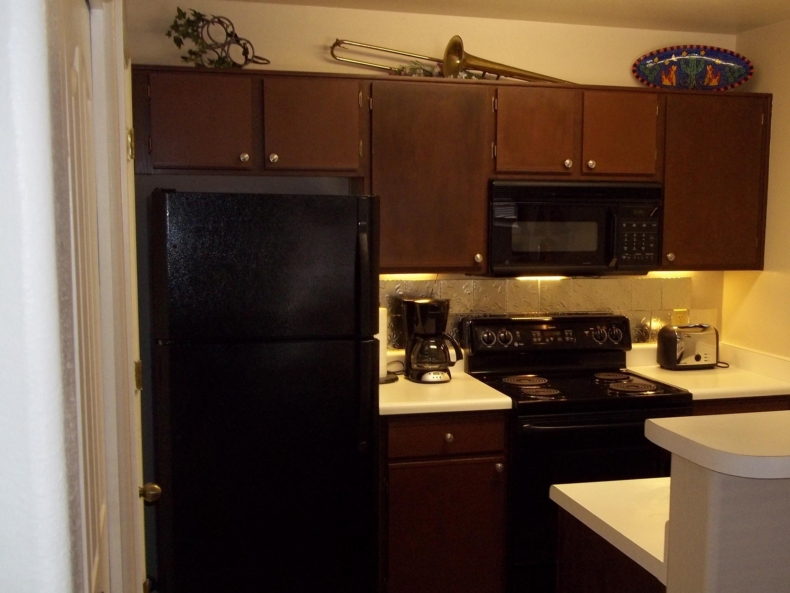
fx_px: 958
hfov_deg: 44.7
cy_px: 348
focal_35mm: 42
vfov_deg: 34.3
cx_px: 457
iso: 160
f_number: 2.9
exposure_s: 1/30
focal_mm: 5.7
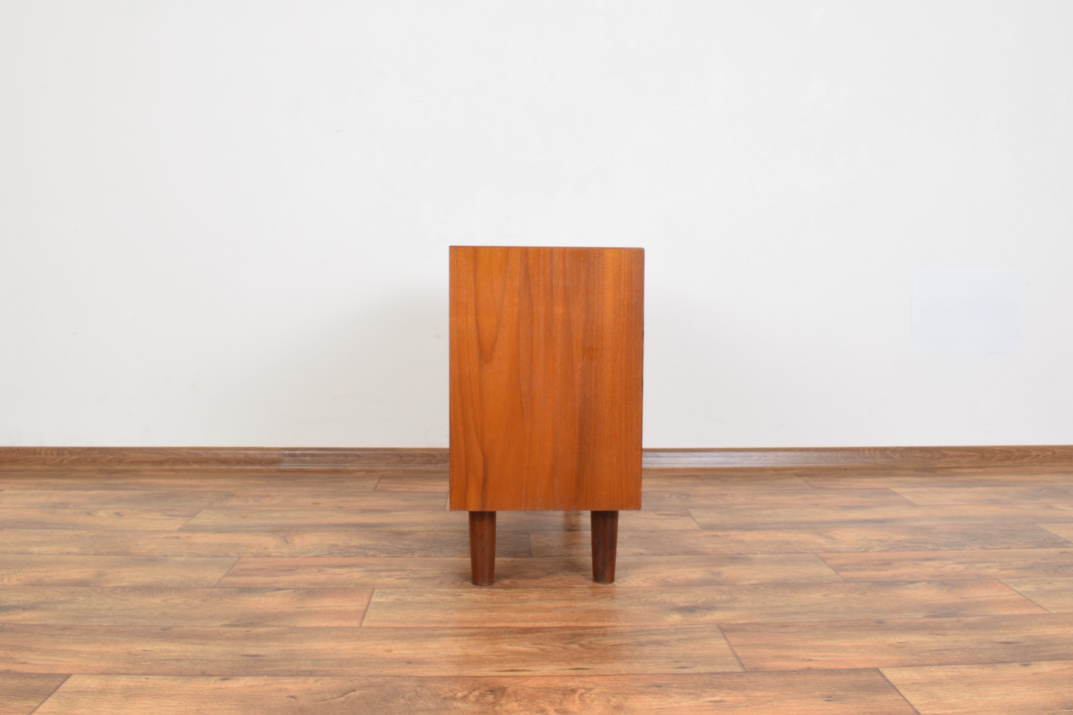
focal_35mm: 33
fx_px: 984
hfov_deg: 57.2
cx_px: 536
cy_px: 358
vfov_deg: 40.0
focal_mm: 22
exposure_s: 4
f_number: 25
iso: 100
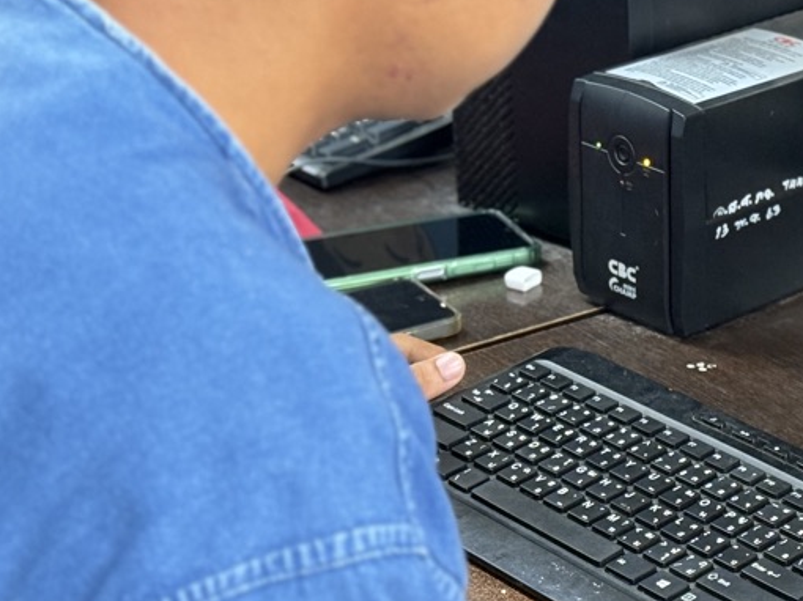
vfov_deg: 13.1
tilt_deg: -19.5
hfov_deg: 17.1
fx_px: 2620
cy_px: 181
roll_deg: +0.7
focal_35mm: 113
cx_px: 762
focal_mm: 6.76
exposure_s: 1/33
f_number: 1.78
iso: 250
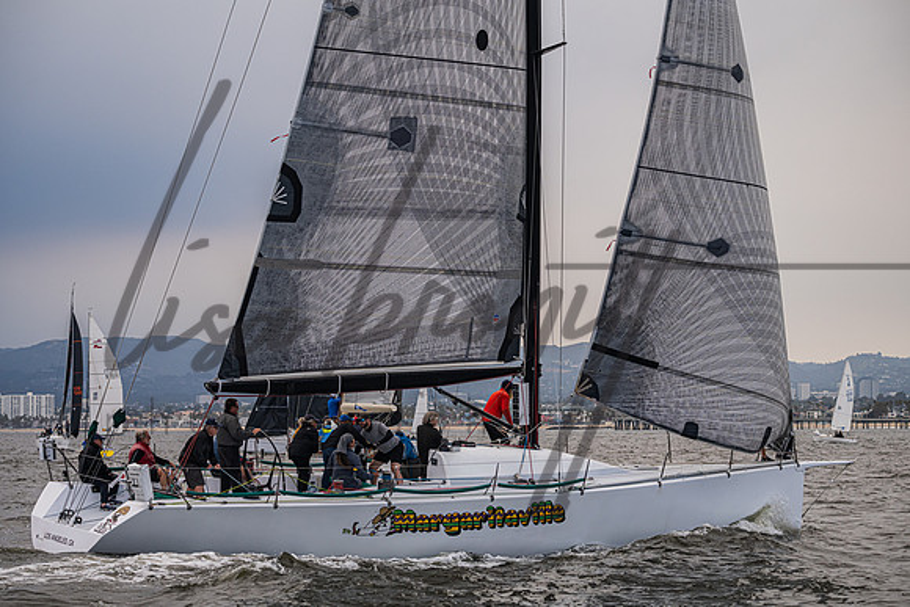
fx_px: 2643
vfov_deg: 13.1
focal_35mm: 105
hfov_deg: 19.5
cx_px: 455
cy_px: 304
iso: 400
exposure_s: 1/1250
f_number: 5.6
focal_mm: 100
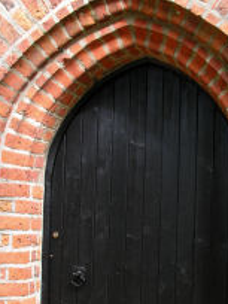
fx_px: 694
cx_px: 133
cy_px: 212
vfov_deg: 24.5
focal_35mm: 79
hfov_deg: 18.6
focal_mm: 8.9
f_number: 2.8
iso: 50
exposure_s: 1/32.1
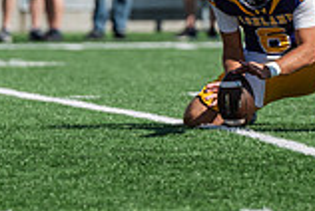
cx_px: 185
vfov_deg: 1.9
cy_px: -17
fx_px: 6426
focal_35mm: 733
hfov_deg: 2.8
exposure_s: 1/1000
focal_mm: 200
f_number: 3.2
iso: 64
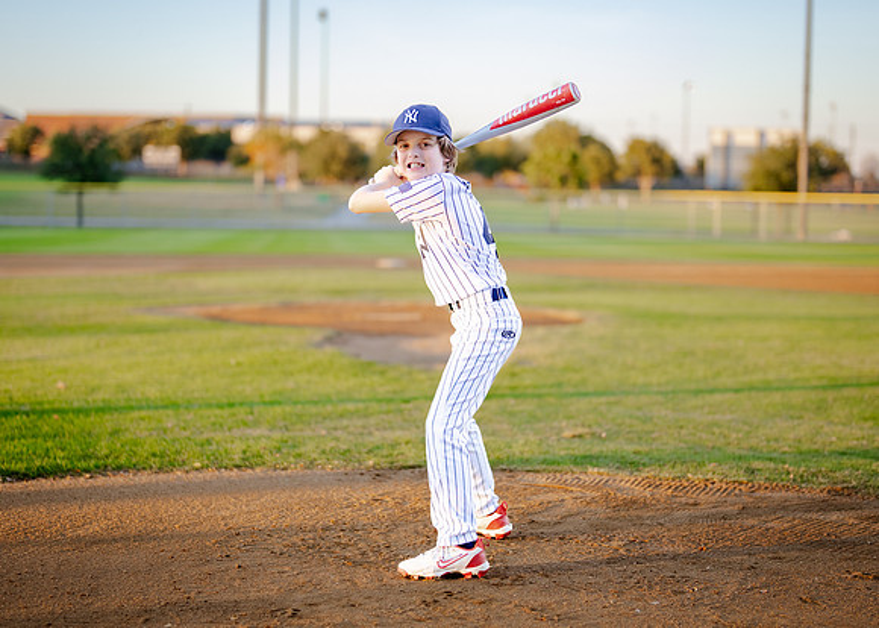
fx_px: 1698
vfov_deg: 20.9
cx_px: 430
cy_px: 321
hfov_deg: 29.0
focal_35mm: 68
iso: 250
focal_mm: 50
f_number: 1.2
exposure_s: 1/1600
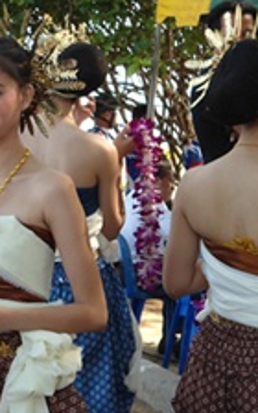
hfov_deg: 12.8
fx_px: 1125
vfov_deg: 20.8
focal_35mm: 100
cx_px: -48
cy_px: 192
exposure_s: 1/100
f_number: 3.5
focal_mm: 7.9
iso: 80
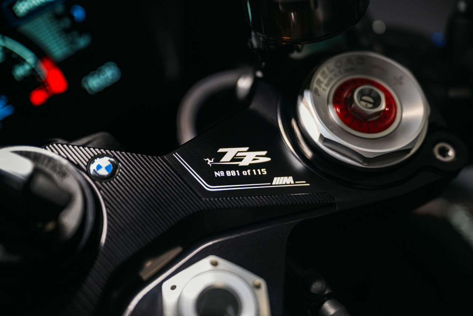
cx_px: 236
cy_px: 158
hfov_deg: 29.6
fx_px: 894
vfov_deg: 20.0
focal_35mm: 68
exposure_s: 1/80
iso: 2200
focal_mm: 68
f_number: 2.8
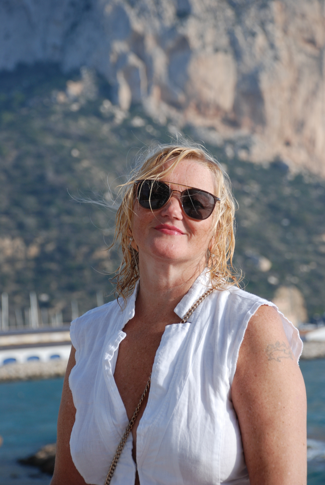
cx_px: 162
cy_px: 242
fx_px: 1620
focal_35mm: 120
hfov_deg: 11.5
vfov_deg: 17.0
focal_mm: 80
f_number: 5.6
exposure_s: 1/400
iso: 200
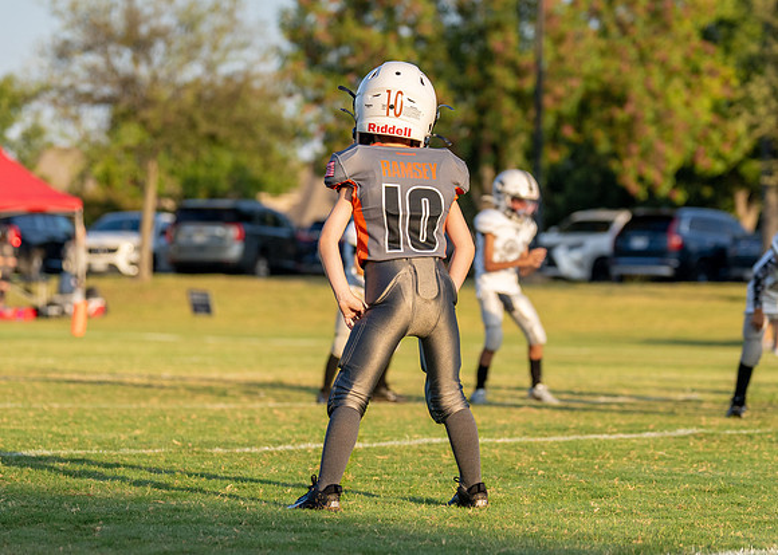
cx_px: 387
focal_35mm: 163
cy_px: 292
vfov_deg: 8.8
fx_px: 3595
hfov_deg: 12.4
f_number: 2.8
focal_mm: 95
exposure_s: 1/3200
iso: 320
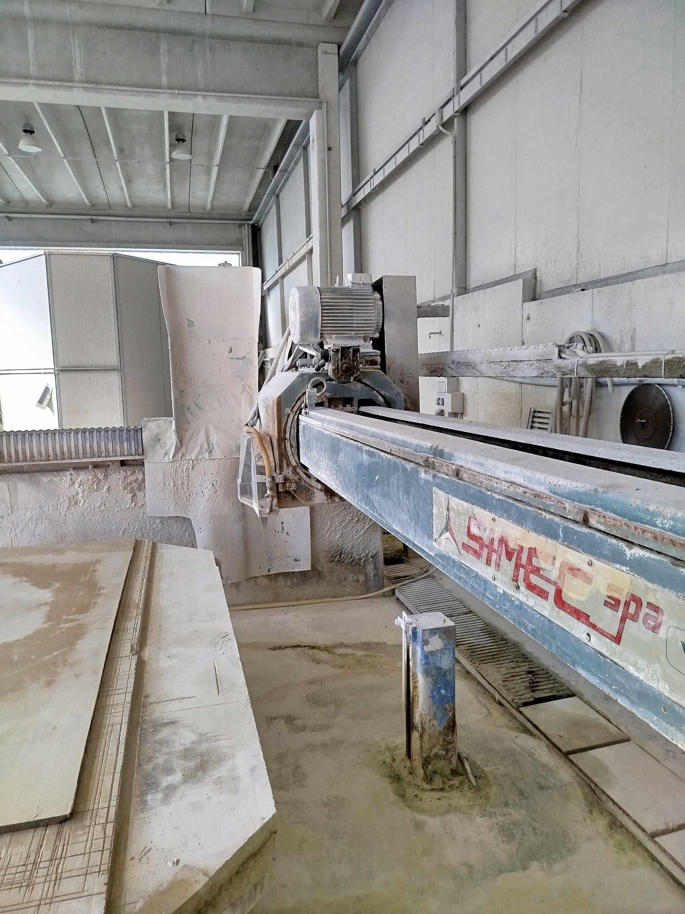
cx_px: 342
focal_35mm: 24
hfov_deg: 56.8
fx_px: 633
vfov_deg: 71.6
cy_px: 457
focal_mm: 5.31
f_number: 1.7
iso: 50
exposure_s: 1/118
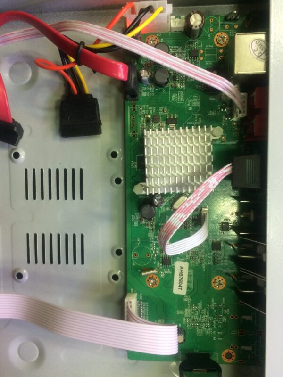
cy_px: 188
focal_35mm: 29
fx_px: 316
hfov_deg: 48.2
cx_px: 142
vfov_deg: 61.7
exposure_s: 1/33
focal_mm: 4.15
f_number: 2.2
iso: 64
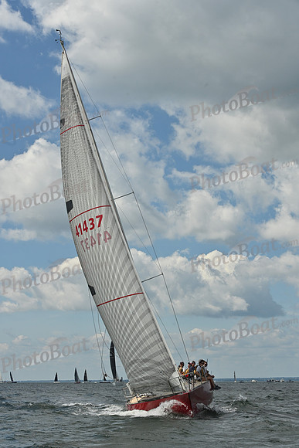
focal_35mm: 70
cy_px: 224
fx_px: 871
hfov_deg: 19.5
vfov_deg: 28.8
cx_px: 150
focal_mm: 70
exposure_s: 1/1250
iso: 250
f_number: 9
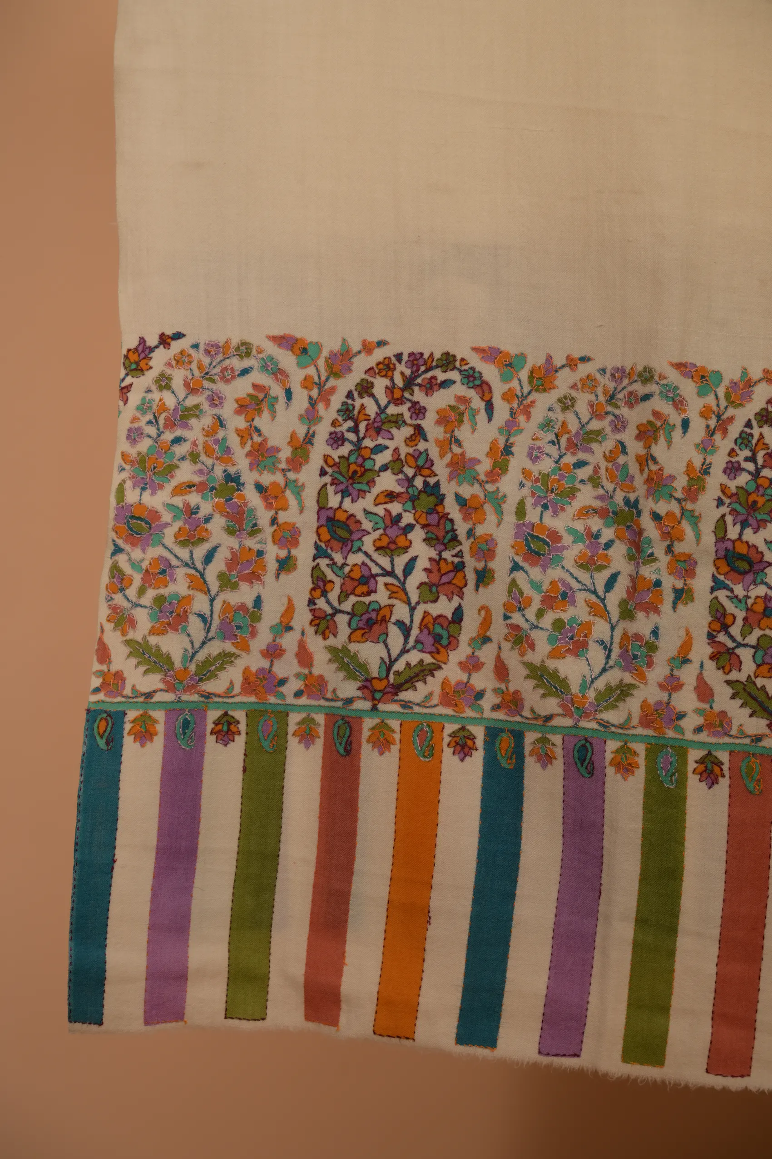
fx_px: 2412
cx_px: 386
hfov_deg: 18.2
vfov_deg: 27.0
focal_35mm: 75
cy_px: 580
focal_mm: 75
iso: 125
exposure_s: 1/200
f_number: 6.3
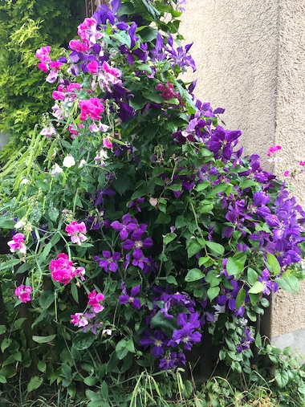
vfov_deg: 61.7
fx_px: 341
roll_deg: +2.9
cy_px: 204
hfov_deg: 48.2
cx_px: 152
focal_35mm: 29
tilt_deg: -12.3
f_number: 2.2
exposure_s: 1/100
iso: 25
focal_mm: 4.15
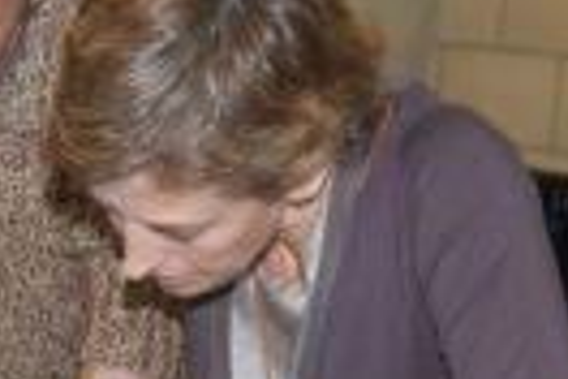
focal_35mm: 118
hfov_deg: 17.3
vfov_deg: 11.4
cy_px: 461
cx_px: 164
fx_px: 1862
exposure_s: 1/60
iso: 400
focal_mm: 26
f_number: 4
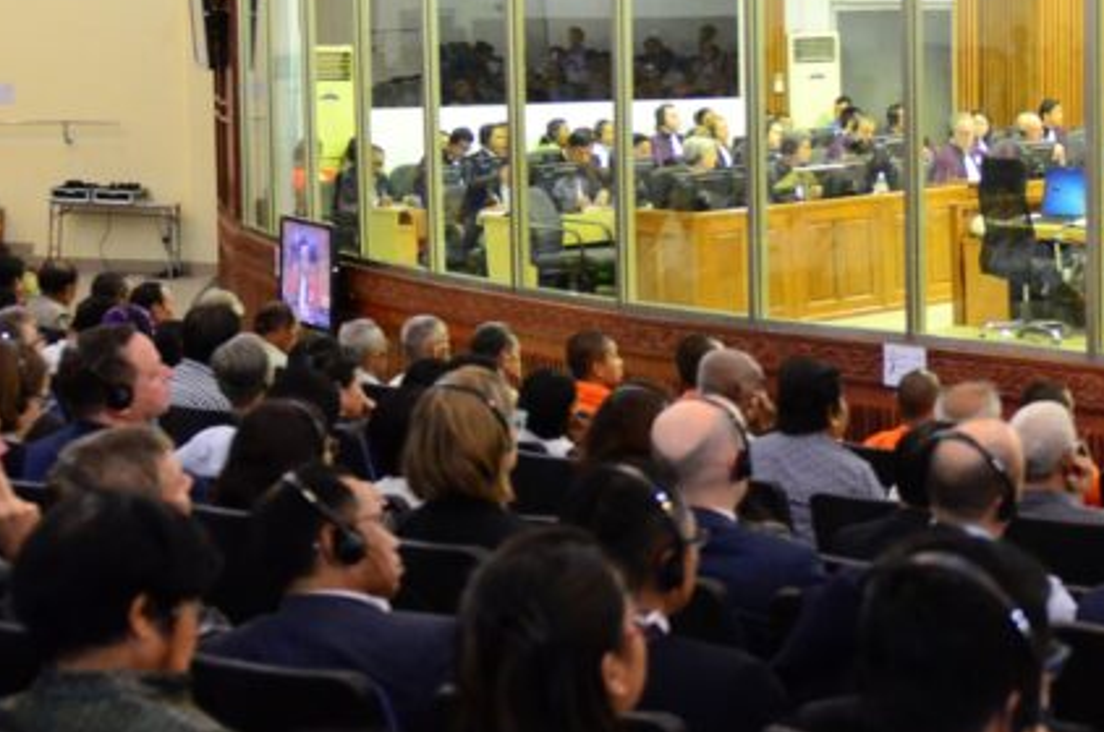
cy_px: 216
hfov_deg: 23.1
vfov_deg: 16.3
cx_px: 1206
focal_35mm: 83
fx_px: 2541
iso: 2500
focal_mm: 24
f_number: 2.8
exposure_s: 1/80
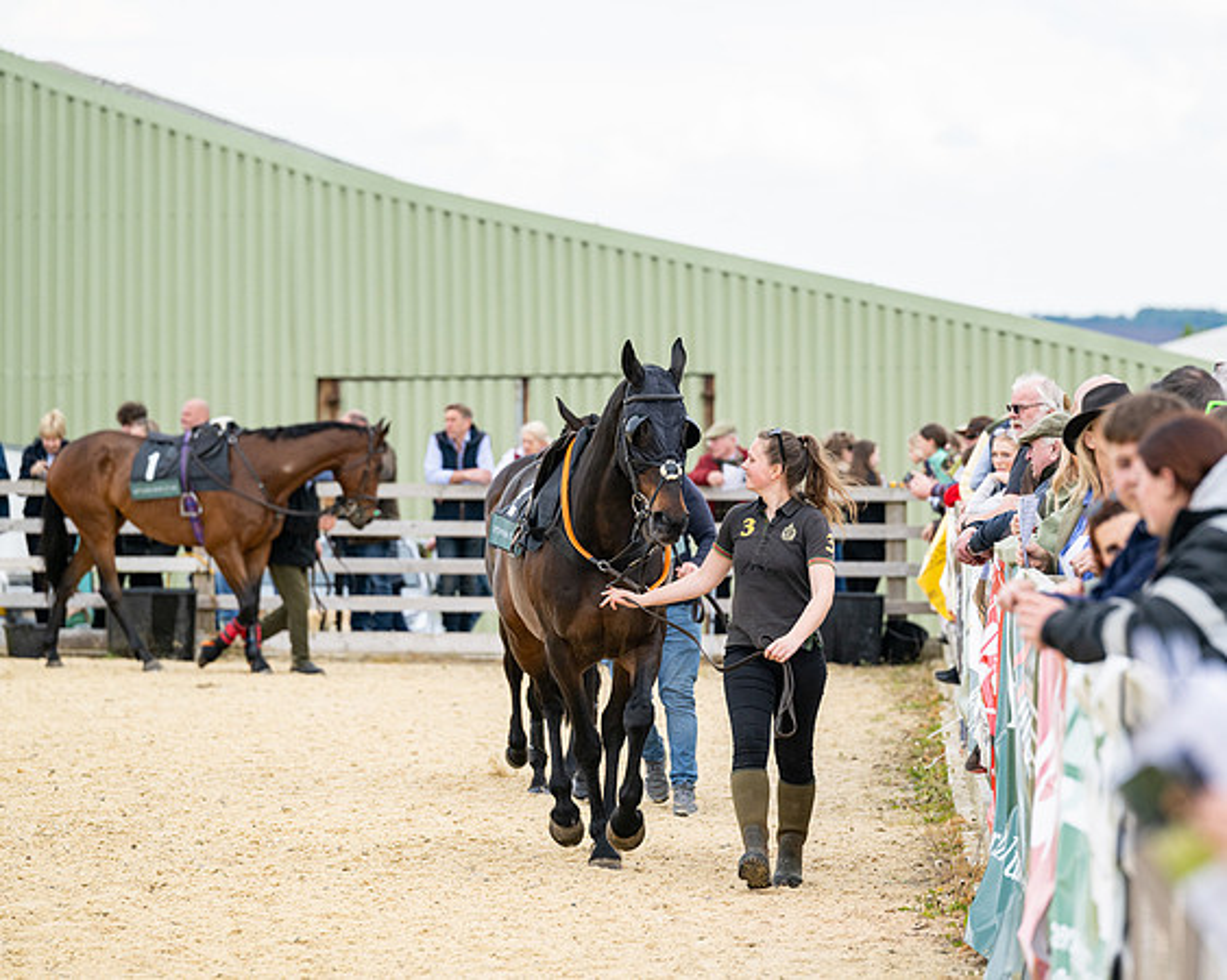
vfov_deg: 6.9
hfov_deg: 8.6
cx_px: 737
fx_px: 8181
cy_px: 490
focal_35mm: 225
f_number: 5
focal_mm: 200
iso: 400
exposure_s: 1/1600
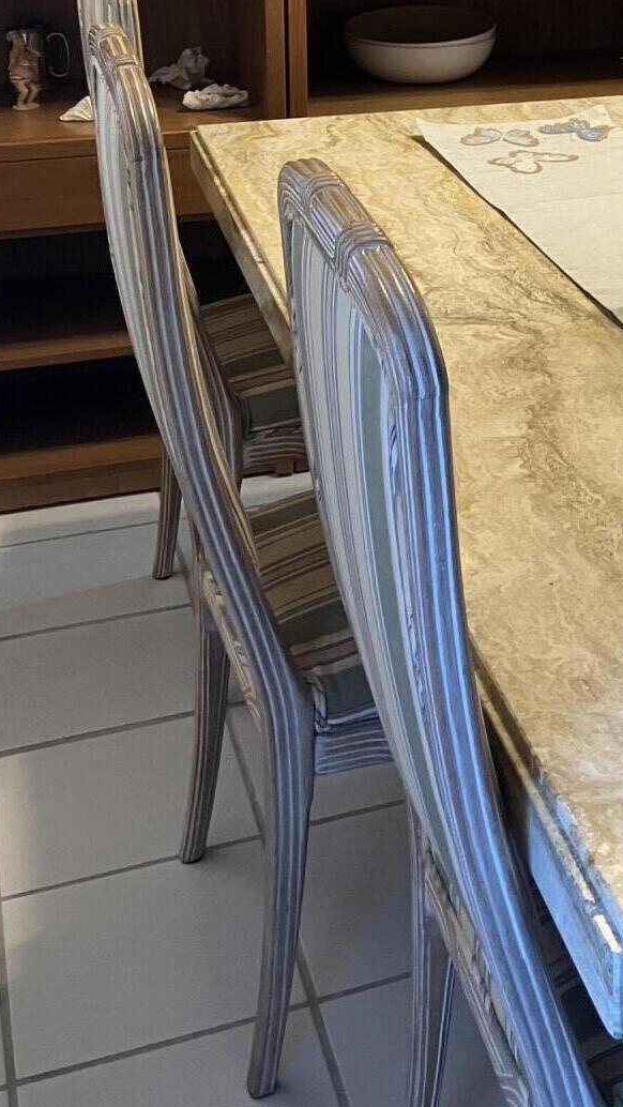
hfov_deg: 19.4
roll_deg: -1.5
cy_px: 58
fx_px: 1732
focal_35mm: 59
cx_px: 712
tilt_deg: -10.9
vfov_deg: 33.1
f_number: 1.8
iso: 100
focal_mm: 3.99
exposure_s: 1/60
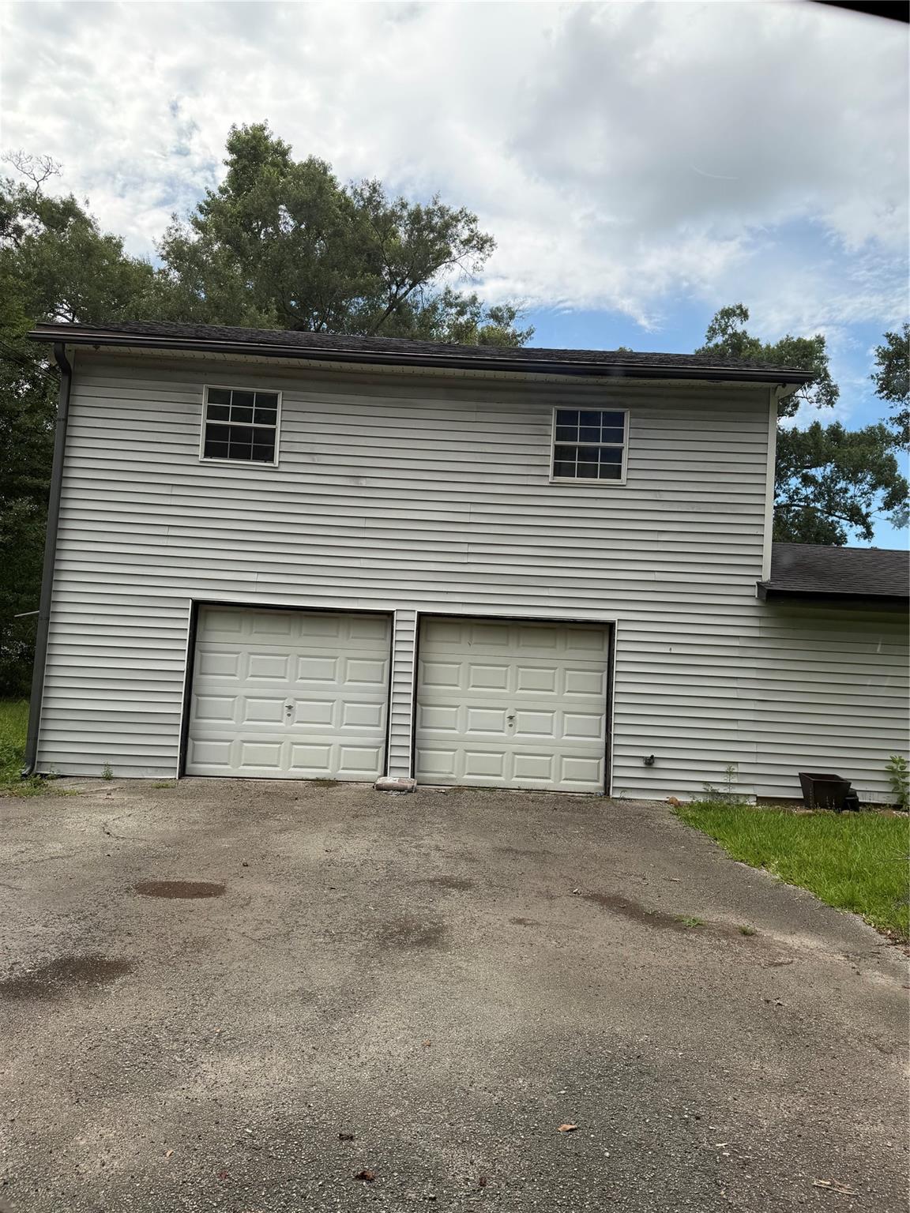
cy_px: 606
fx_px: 841
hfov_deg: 56.8
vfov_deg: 71.6
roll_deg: -2.5
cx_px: 455
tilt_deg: +3.7
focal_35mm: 24
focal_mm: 6.76
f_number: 1.78
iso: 80
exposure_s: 1/702
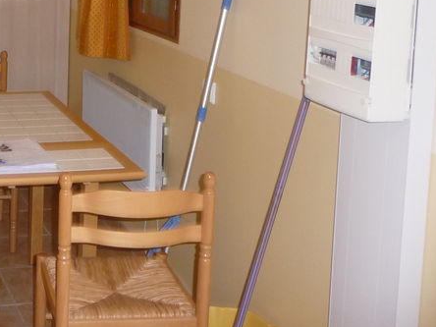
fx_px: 794
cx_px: -21
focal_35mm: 63
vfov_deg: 22.3
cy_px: -8
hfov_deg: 28.4
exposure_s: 1/30
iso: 250
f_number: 3.3
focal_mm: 4.7
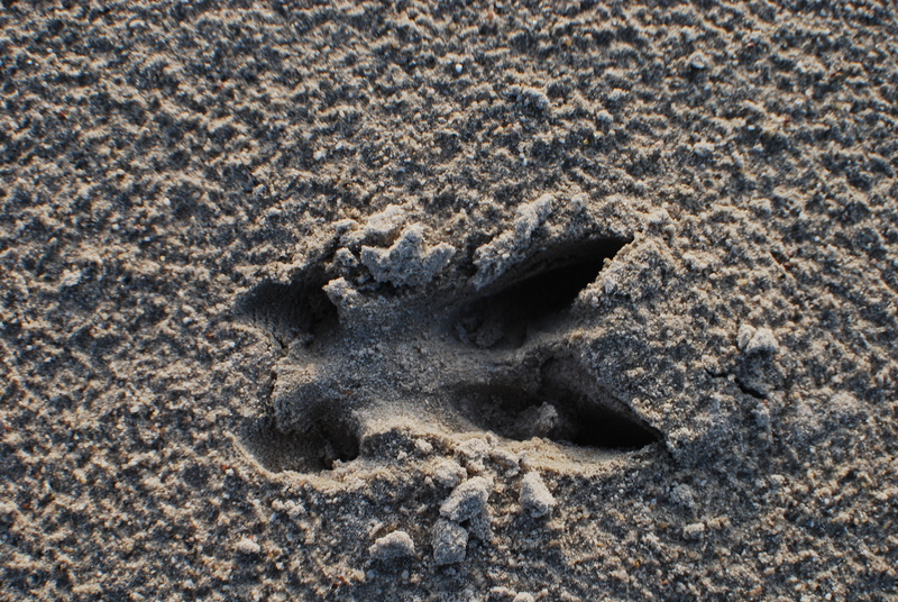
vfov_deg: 16.6
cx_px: 449
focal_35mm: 82
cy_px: 301
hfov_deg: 24.6
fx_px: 2061
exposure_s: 1/100
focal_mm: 55
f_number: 9
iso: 200
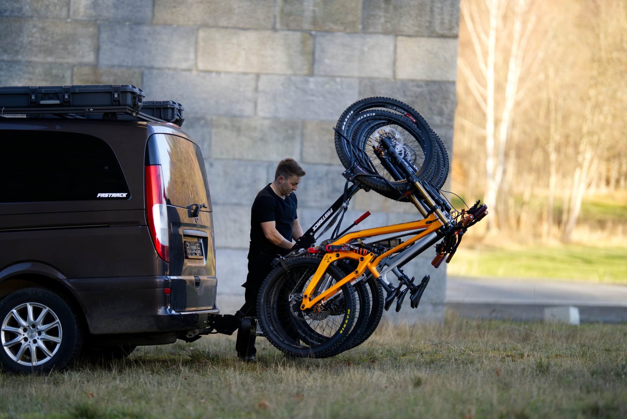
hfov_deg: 19.4
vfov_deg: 13.1
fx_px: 1830
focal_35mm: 105
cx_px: 314
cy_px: 210
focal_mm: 105
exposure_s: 1/1250
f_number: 1.4
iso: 100
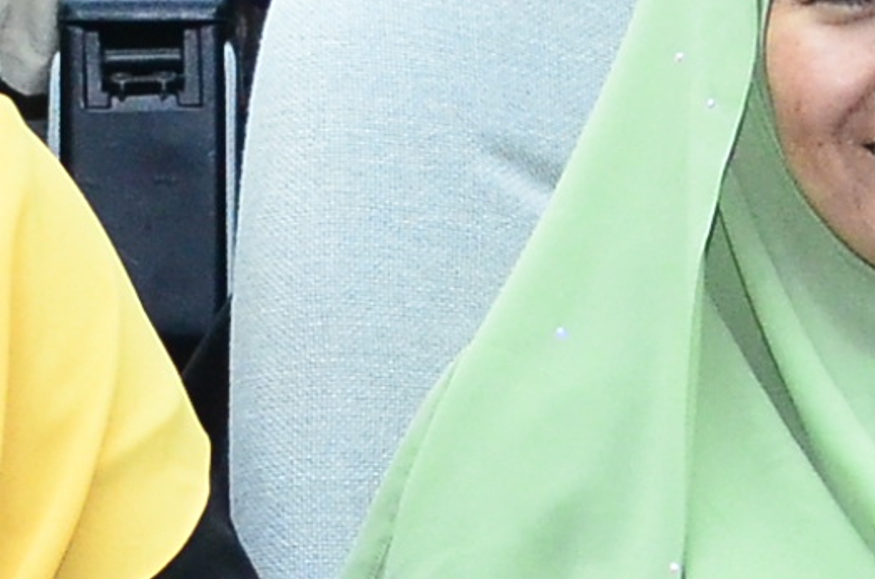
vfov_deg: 4.6
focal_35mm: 297
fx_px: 7201
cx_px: 388
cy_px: -25
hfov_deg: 7.0
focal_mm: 28
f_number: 3.2
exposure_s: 1/250
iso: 2500
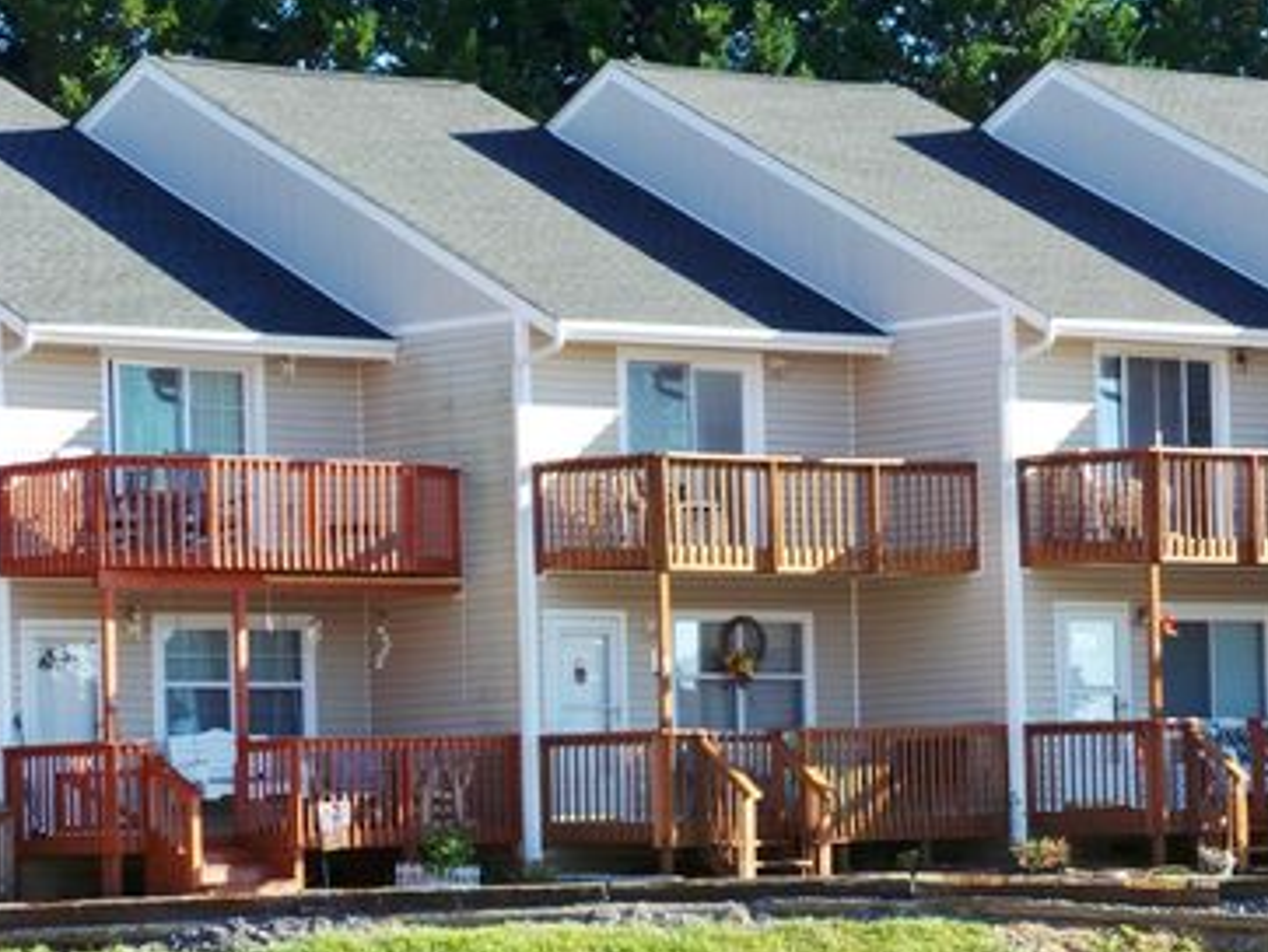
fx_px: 5718
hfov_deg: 12.6
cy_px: 628
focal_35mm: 156
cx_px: 764
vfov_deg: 9.5
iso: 100
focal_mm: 20.3
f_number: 4
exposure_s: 1/160
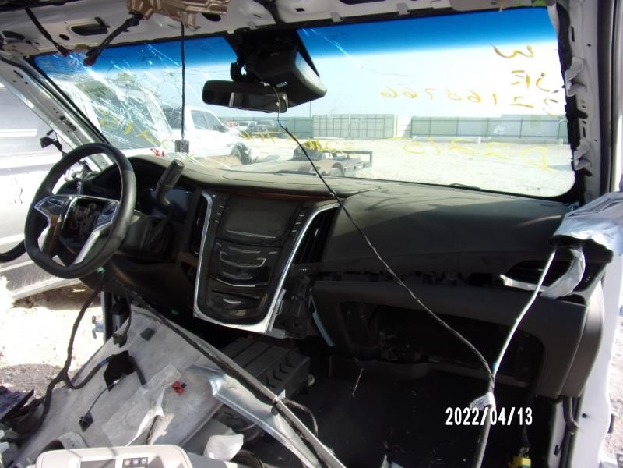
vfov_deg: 56.8
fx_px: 432
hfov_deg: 71.6
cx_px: 312
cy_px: 234
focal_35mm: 24
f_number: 3.3
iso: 80
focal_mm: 4.3
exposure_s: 1/320
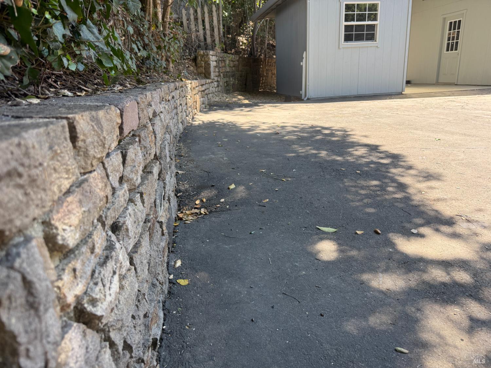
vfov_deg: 56.8
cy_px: 184
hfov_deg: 71.6
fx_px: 340
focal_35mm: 24
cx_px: 246
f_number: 1.78
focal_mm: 6.76
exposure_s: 1/470
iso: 100
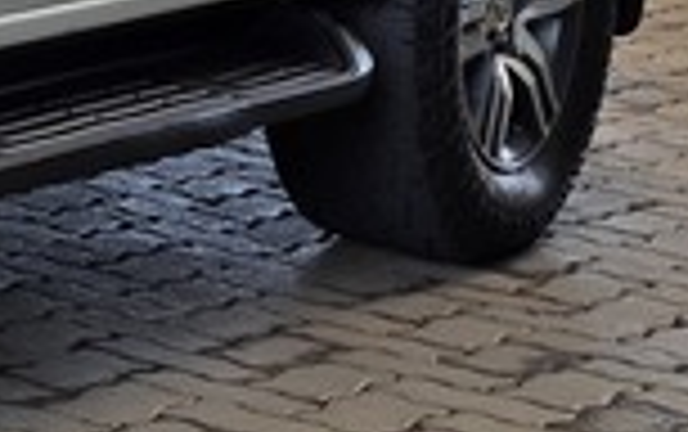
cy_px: -382
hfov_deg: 10.8
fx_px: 3060
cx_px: -980
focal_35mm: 163
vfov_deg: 7.8
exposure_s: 1/102
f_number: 1.7
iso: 16
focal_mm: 6.25
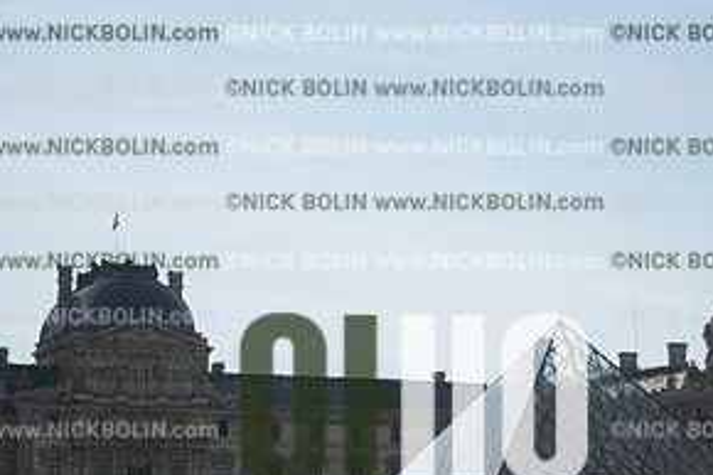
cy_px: 432
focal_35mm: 96
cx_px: 413
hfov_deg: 21.2
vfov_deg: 14.1
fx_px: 1900
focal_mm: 48
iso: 200
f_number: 2.8
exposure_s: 1/2500
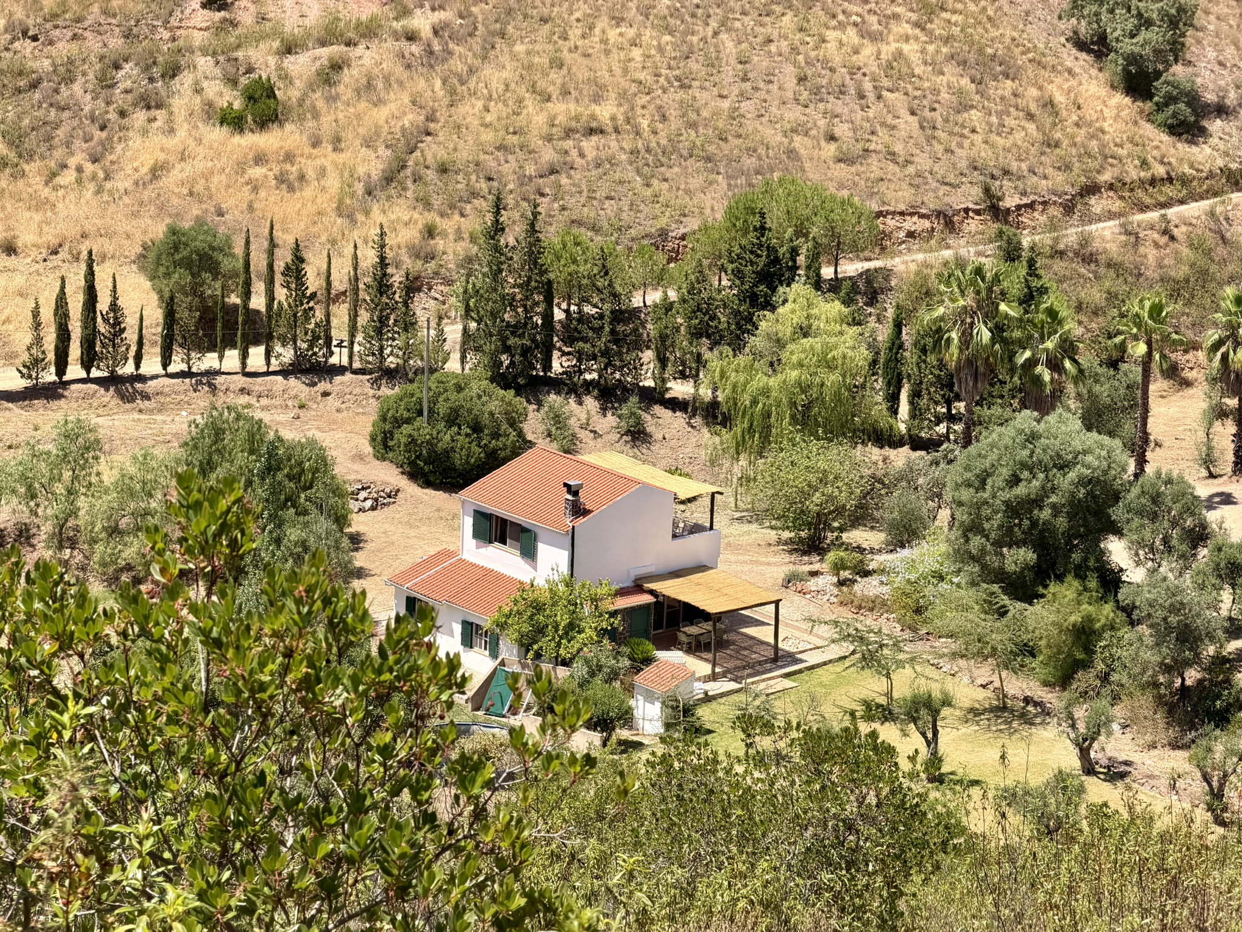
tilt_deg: -15.0
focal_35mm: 100
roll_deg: -2.3
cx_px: 621
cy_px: 466
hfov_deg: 19.6
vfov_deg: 14.8
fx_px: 3588
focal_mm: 16.89
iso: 40
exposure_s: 1/638
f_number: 2.8
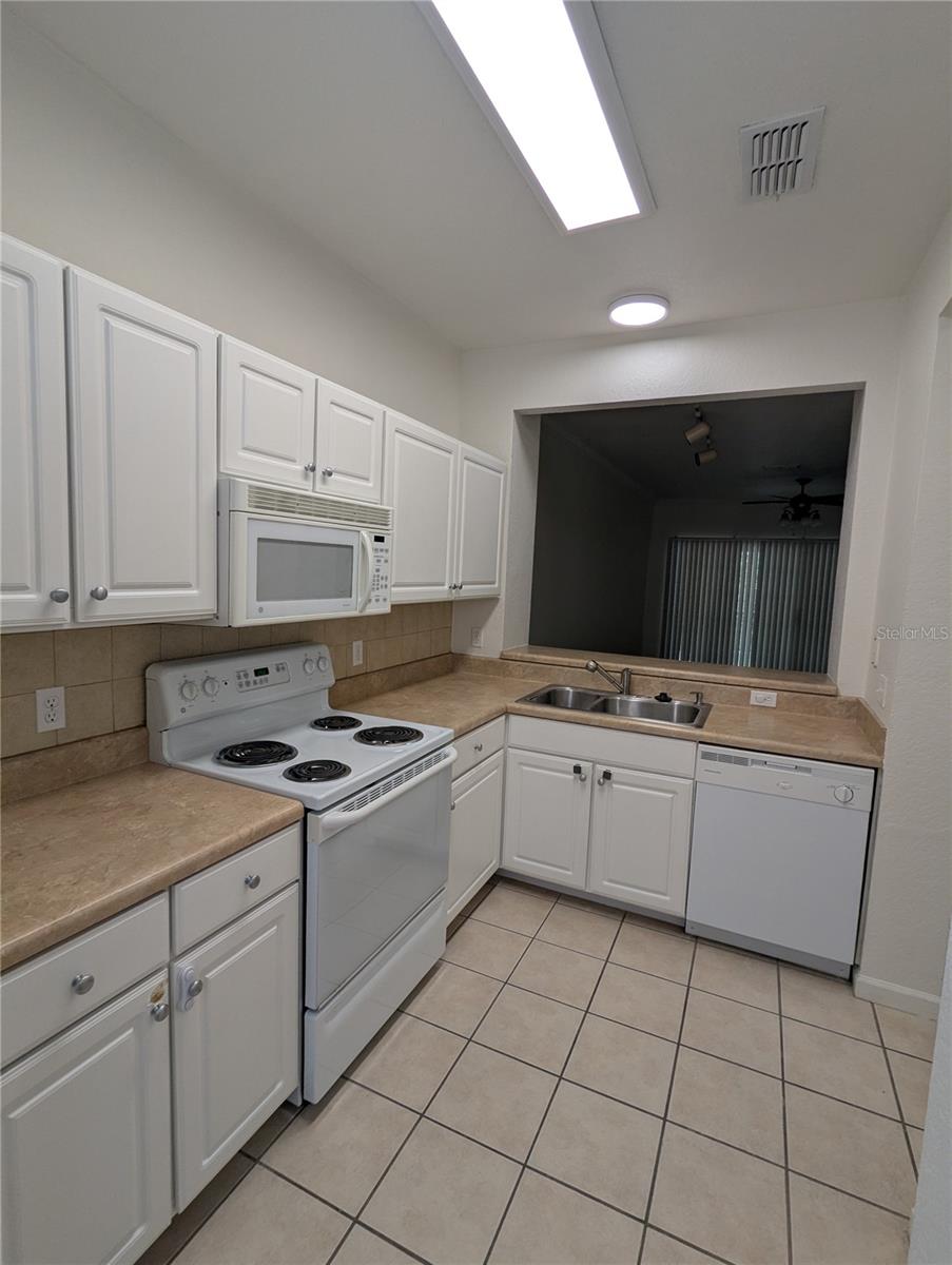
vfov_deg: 94.4
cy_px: 632
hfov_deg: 78.2
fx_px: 585
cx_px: 476
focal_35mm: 16
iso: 42
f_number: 2.2
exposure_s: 1/120
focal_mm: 2.35
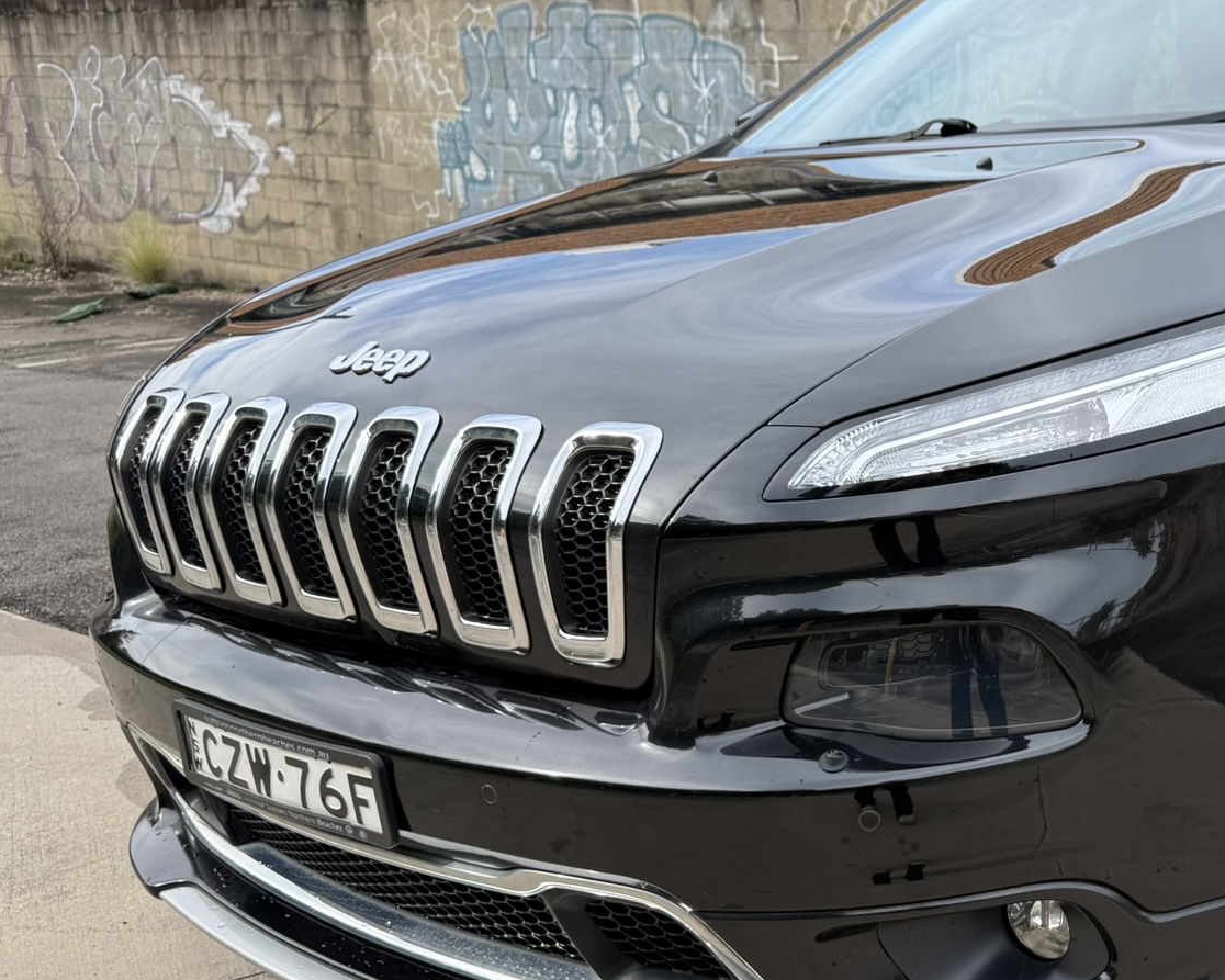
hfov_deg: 40.5
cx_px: 1034
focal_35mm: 43
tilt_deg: -15.9
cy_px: 526
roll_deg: -0.9
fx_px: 1559
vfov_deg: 34.9
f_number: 1.78
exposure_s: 1/1271
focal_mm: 6.76
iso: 80
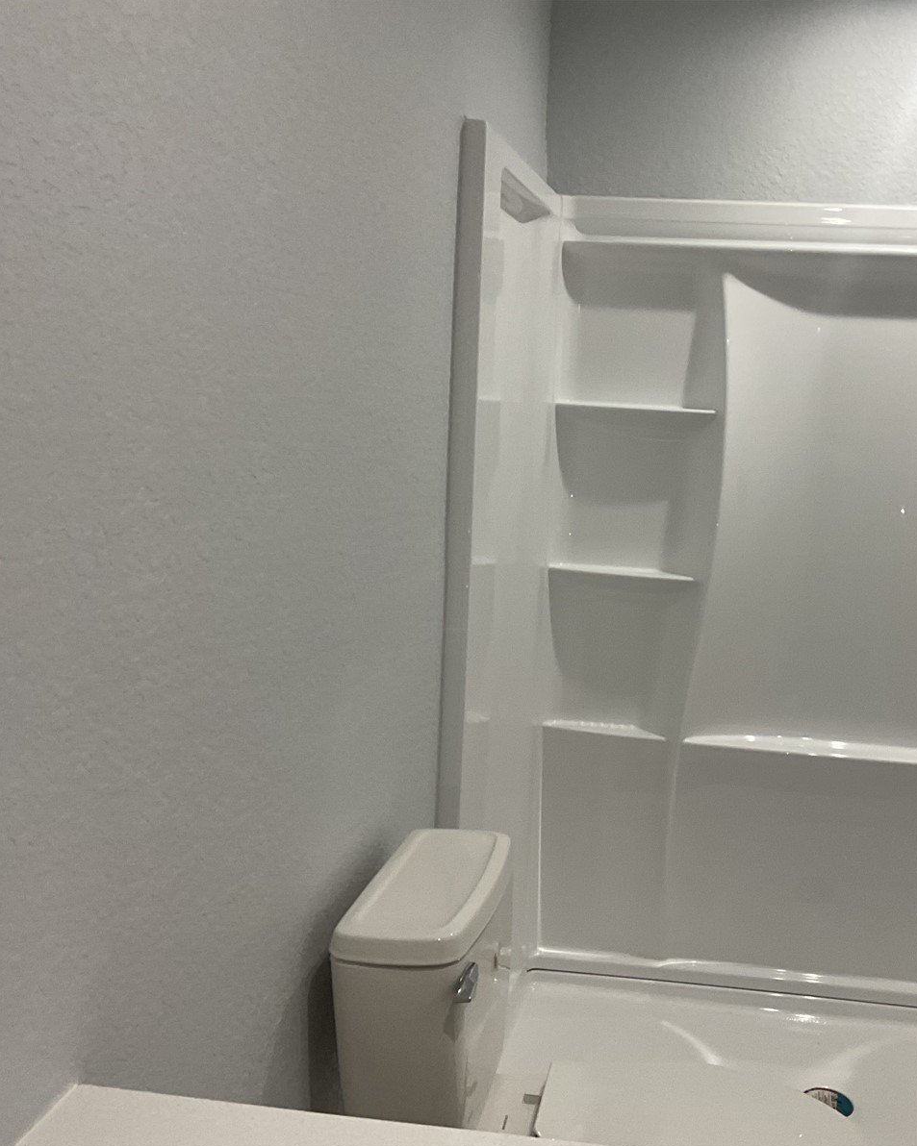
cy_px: 575
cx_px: 615
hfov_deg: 38.7
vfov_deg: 47.9
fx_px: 1290
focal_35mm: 38
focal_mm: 3
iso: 50
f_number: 1.8
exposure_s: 1/120
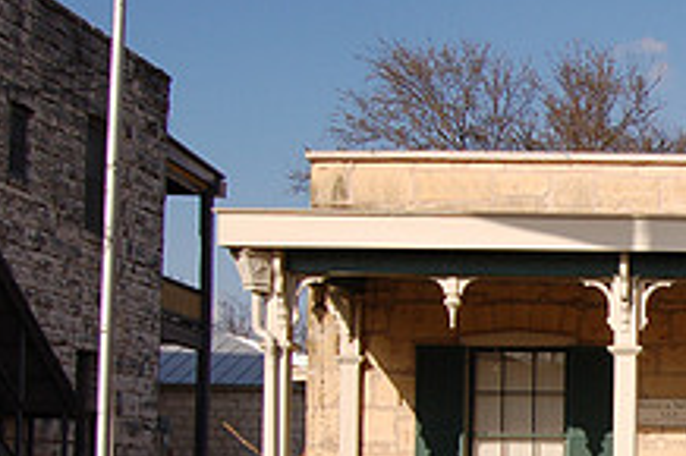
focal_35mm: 88
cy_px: 443
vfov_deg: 15.3
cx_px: 875
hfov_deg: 21.1
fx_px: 1676
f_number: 10
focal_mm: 22
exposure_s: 1/400
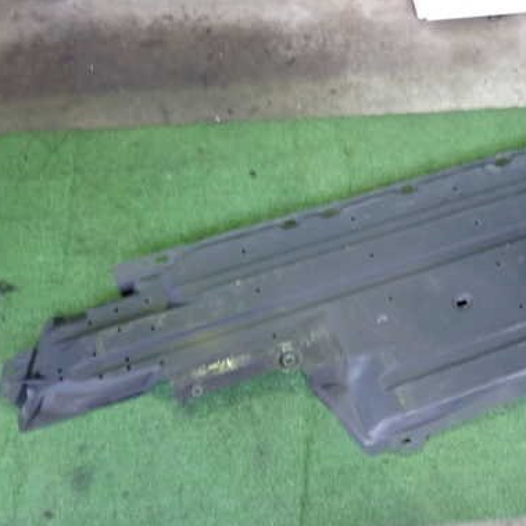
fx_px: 722
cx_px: 401
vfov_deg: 40.0
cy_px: 265
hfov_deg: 38.9
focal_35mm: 42
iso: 640
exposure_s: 1/30
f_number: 2.3
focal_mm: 5.4
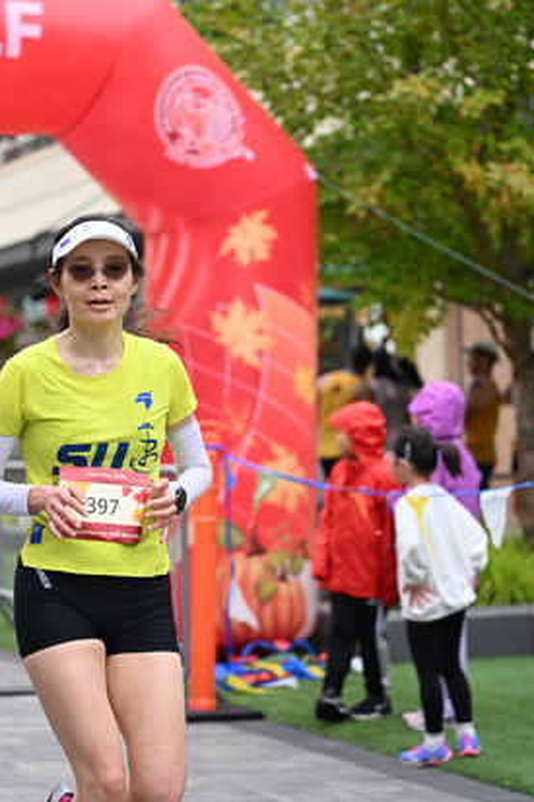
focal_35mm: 96
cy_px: 379
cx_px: 230
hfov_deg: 14.2
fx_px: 2138
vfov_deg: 21.2
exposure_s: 1/1600
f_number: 2.8
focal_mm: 72
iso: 1000
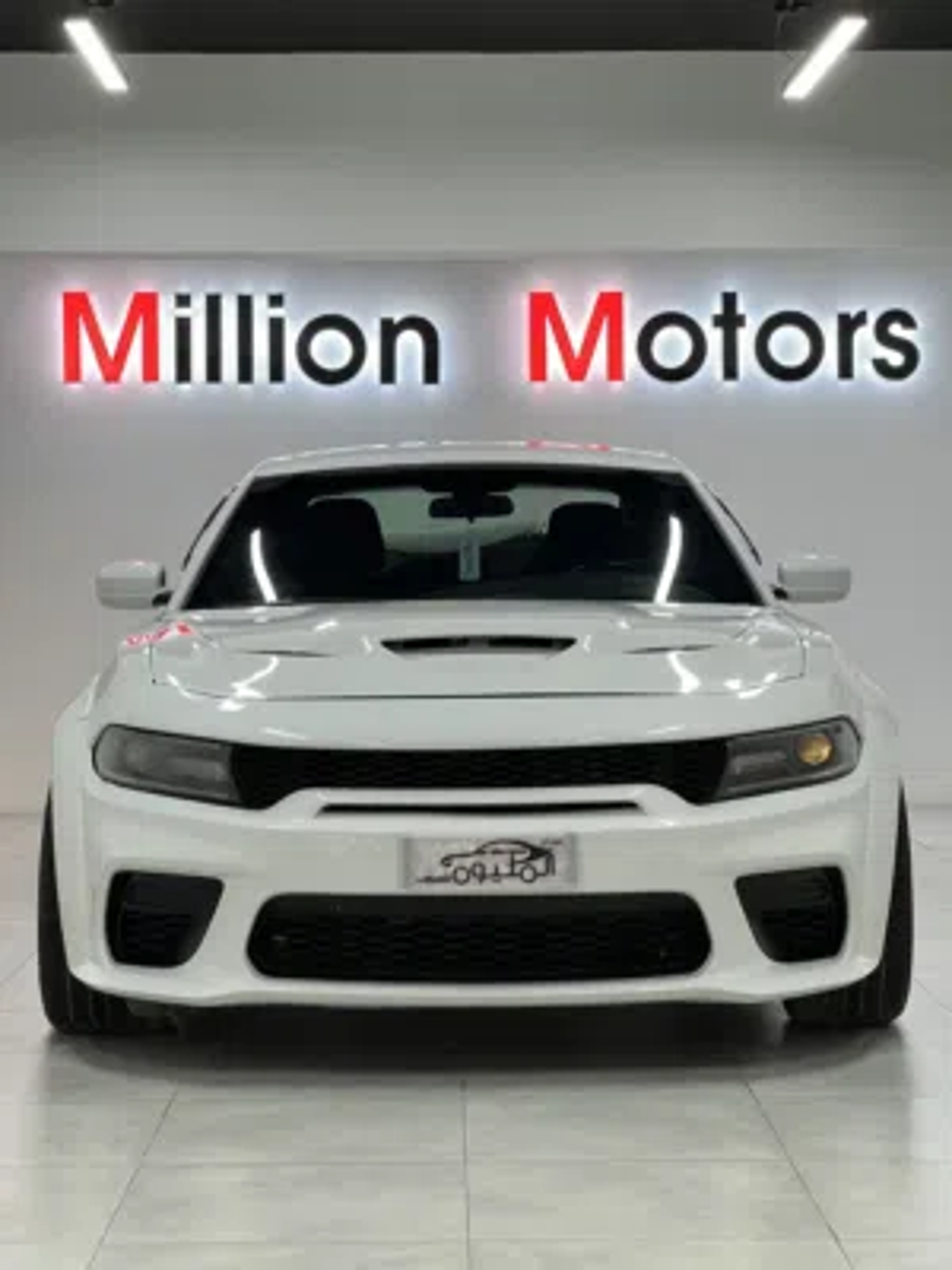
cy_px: 635
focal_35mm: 77
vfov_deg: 25.3
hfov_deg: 19.1
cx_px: 476
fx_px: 2824
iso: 320
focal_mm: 9
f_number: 2.8
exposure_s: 1/60
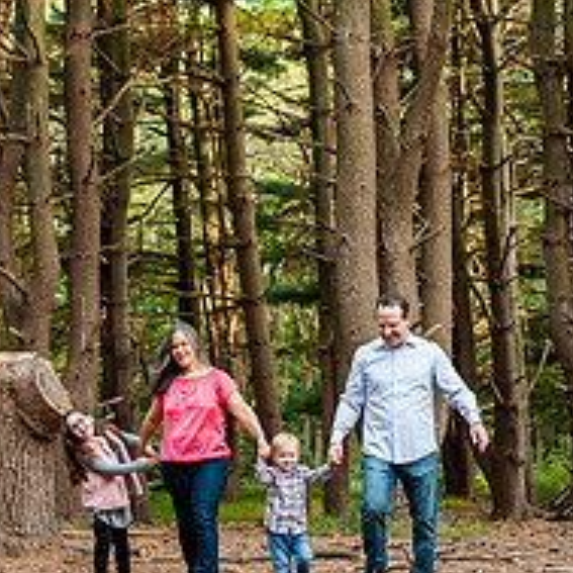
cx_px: 262
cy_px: 121
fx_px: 1891
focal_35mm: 101
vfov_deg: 17.1
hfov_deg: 17.2
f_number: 3.5
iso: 800
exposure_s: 1/200
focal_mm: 50
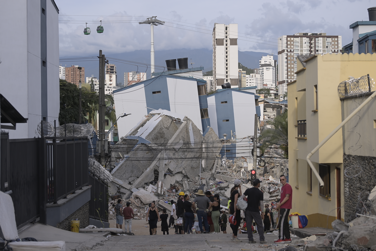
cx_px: 188
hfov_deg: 28.8
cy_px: 126
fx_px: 731
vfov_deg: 19.5
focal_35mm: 70
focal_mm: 70
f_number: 4.5
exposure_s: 1/800
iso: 200
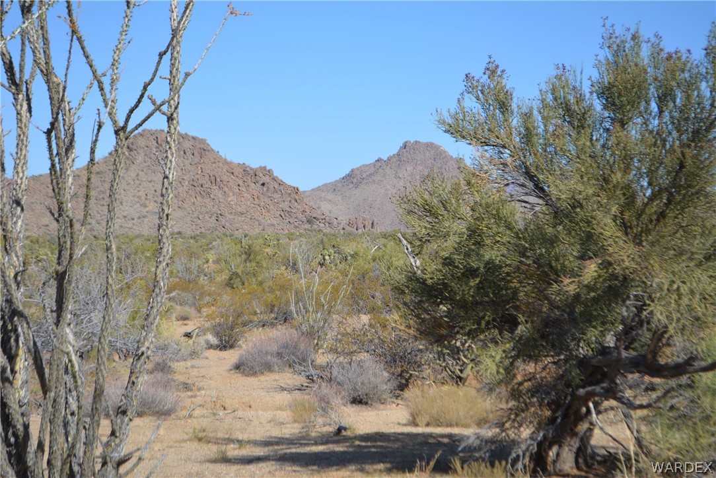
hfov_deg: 24.6
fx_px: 1642
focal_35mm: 82
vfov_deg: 16.6
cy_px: 239
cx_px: 358
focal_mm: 55
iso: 400
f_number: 6.3
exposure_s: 1/1600
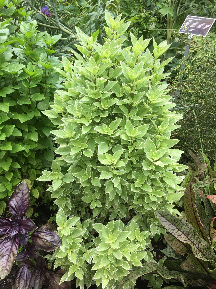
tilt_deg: -20.4
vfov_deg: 61.7
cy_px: 144
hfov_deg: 48.2
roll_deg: +3.5
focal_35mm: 29
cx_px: 108
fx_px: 241
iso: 25
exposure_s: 1/320
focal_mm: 4.15
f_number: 2.2
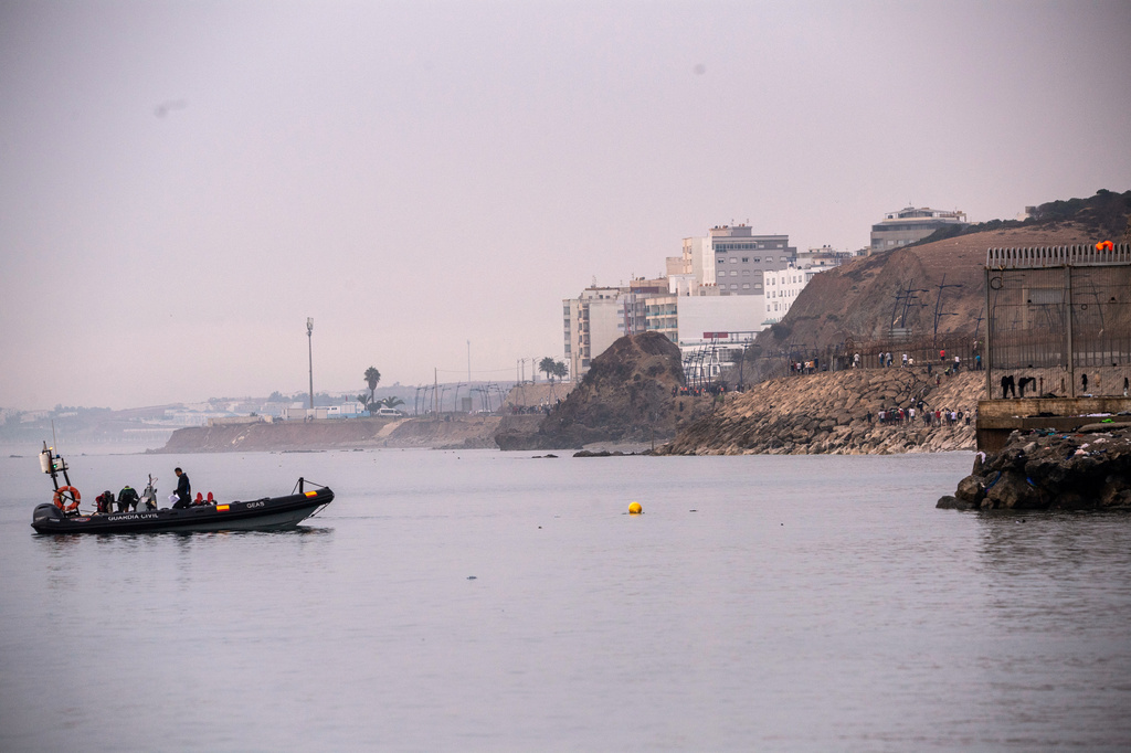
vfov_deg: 5.3
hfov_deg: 7.9
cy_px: 376
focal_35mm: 260
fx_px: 8165
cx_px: 566
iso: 1000
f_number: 6.3
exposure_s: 1/800
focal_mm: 260
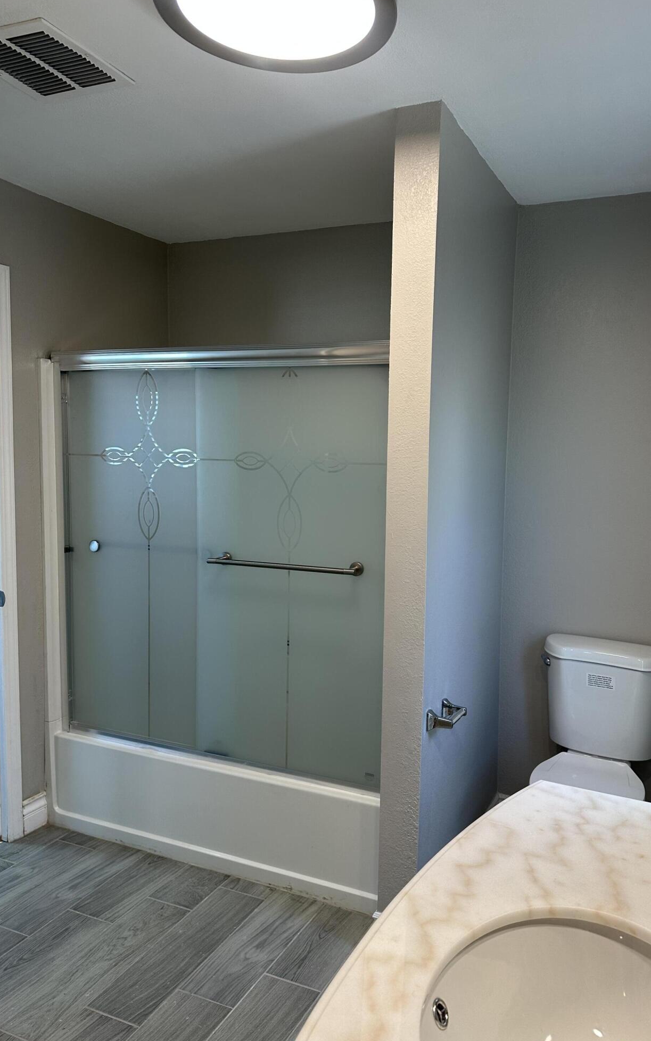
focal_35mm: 26
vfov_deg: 70.4
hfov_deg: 47.4
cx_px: 386
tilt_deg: -4.7
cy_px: 524
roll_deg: -1.6
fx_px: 738
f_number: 1.78
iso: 100
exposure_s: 1/120
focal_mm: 6.86
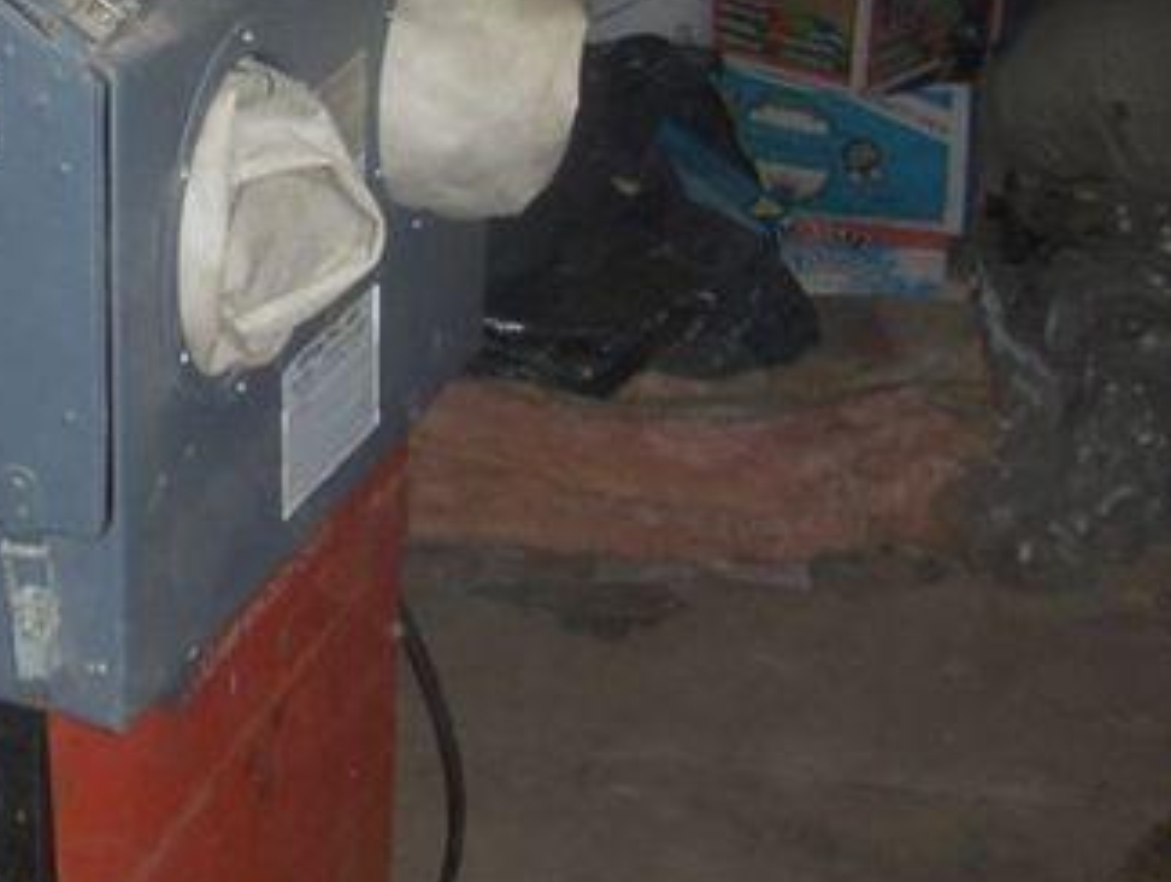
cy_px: 61
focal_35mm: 81
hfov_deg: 23.3
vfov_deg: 17.9
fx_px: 2744
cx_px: 61
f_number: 3.5
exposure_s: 1/60
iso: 100
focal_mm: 6.5
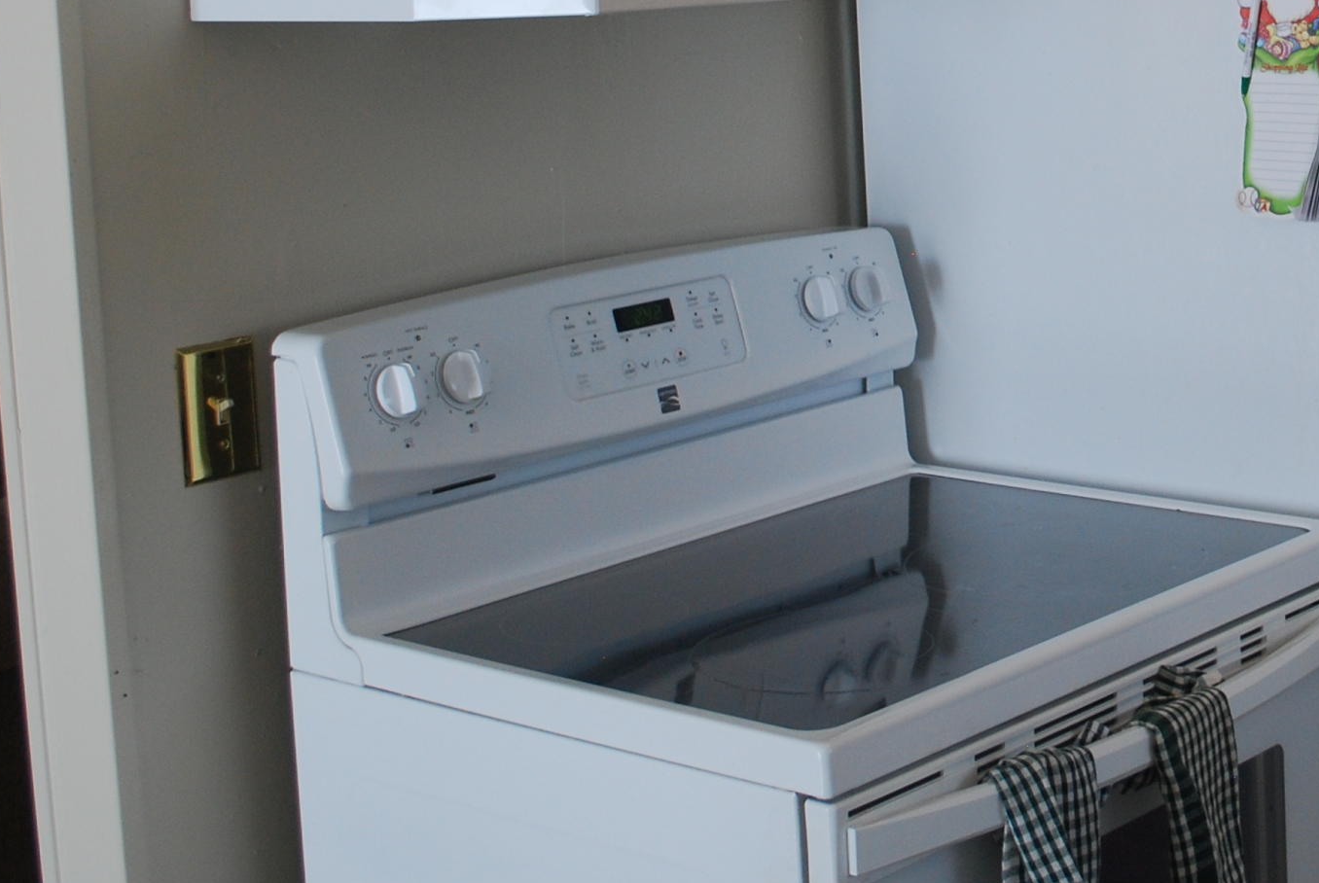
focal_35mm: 73
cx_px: 1211
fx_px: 2678
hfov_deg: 26.6
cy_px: 89
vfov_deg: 18.4
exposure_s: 1/60
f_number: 4
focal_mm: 22
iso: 400
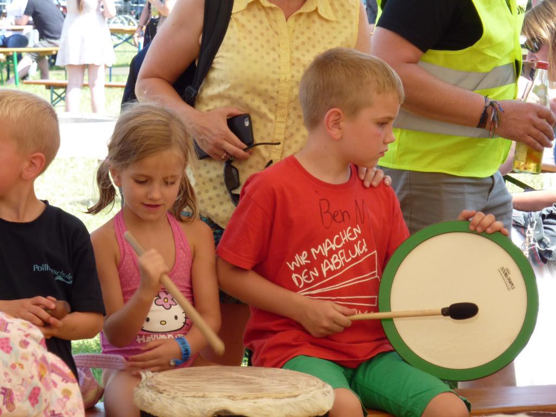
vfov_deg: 8.2
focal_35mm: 182
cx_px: 278
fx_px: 2923
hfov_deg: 10.9
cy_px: 208
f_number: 4.5
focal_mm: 29.9
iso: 160
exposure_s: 1/200
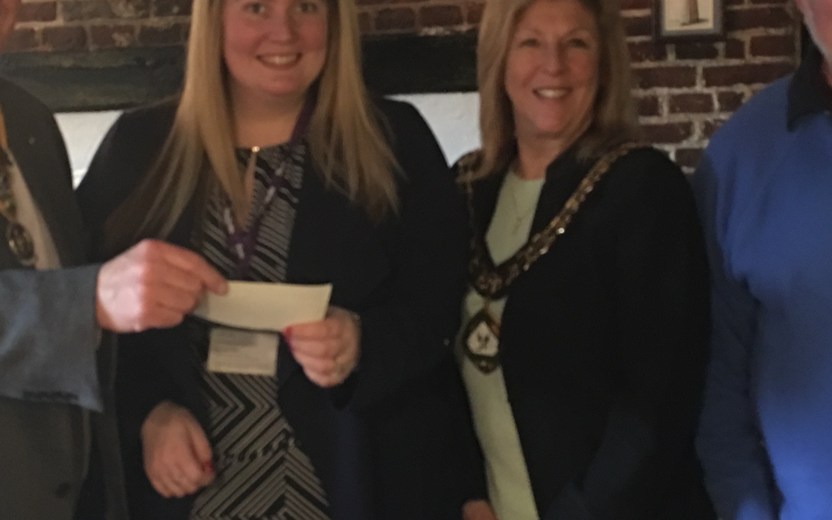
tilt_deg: -8.7
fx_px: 1542
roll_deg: +1.6
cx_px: 382
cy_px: 275
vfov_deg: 19.1
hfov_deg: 30.2
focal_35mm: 68
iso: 100
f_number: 2.2
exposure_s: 1/4
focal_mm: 4.15
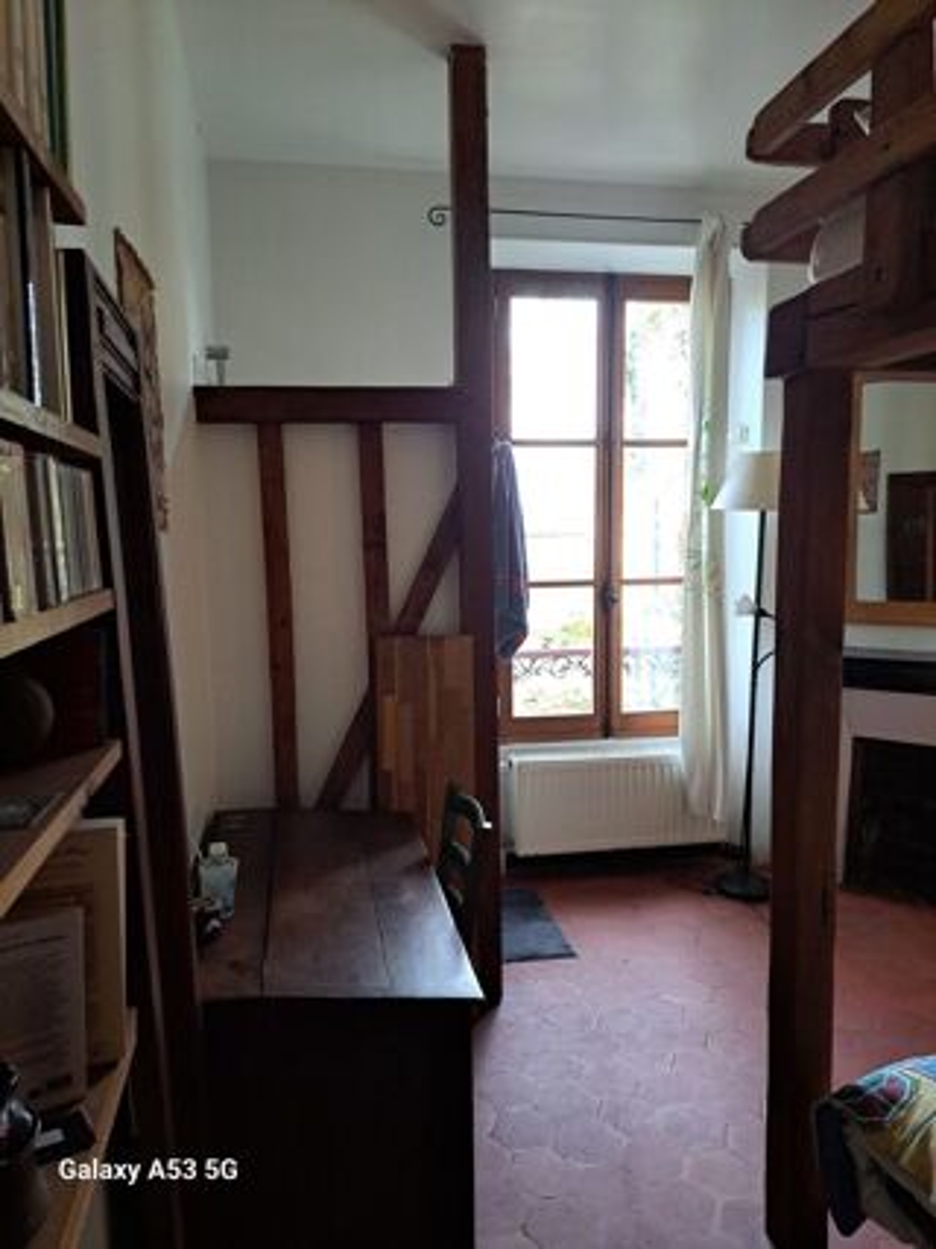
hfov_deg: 56.8
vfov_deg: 71.6
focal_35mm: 24
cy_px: 624
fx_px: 866
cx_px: 468
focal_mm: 5.23
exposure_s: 1/50
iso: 125
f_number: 1.8
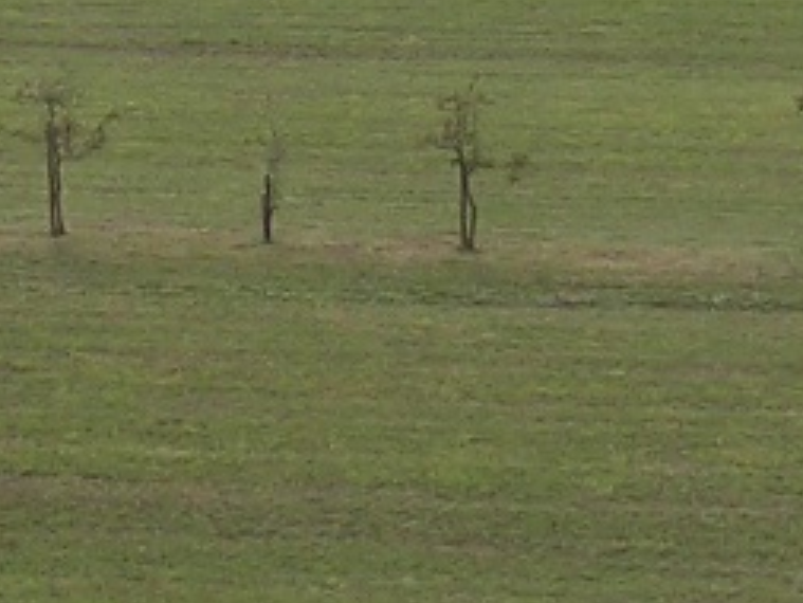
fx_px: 4108
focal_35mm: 177
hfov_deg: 11.2
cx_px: 425
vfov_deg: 8.2
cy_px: -387
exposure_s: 1/400
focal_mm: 5.8
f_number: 4.3
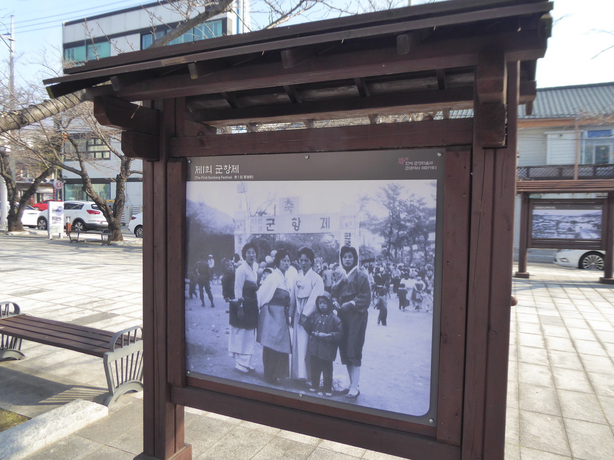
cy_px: 232
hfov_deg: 67.3
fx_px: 461
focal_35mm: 26
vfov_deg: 53.0
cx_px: 308
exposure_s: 1/400
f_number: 3.3
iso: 160
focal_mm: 4.3
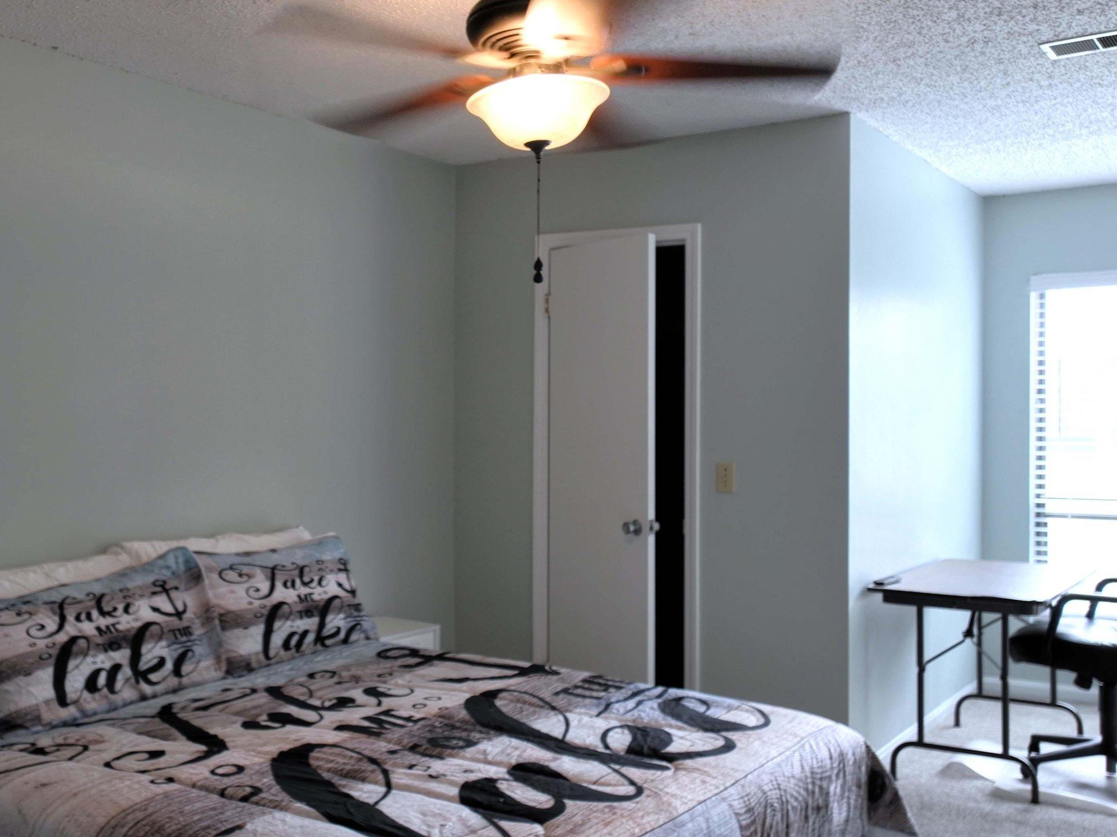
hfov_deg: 49.5
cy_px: 411
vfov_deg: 38.6
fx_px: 1193
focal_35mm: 37
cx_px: 393
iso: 110
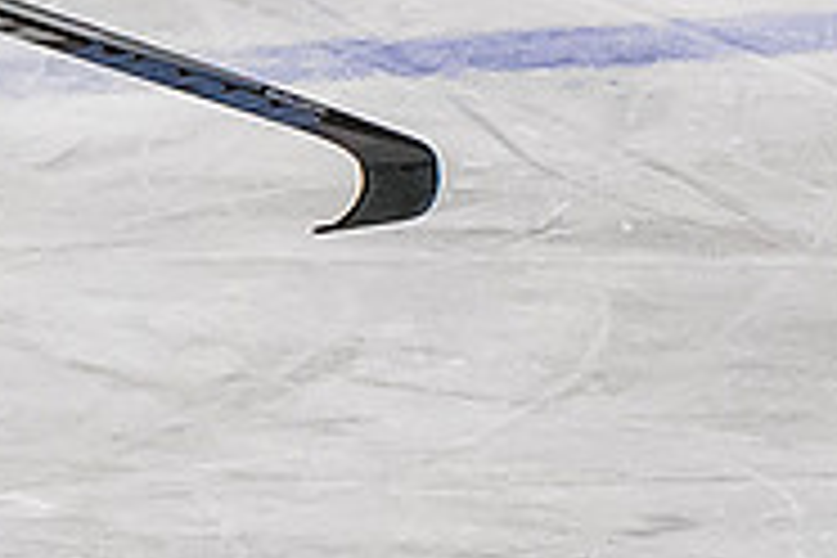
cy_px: -285
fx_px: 18878
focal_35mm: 812
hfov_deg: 2.5
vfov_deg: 1.7
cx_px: -785
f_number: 4
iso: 2500
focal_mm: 70
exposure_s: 1/800
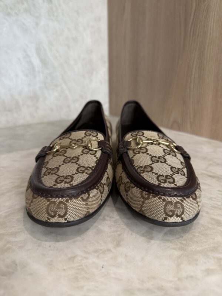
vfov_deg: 71.6
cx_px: 111
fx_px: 205
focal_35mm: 24
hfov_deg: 56.8
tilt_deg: -18.3
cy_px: 148
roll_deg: +0.5
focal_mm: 6.76
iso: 160
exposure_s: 1/120
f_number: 1.78
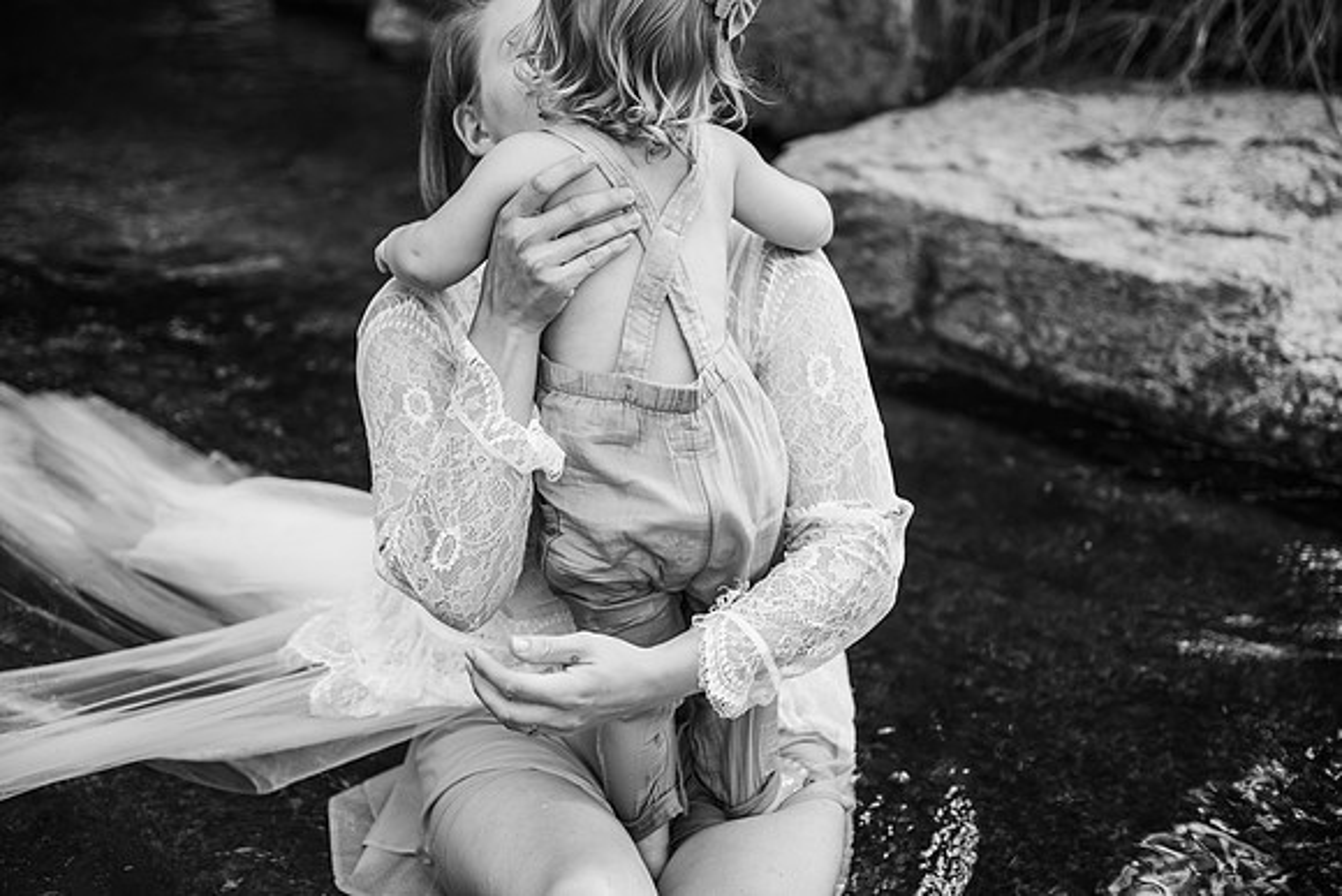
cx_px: 671
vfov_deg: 25.5
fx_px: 1976
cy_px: 448
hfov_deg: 37.5
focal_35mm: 53
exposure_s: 1/1000
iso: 500
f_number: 2.8
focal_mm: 53
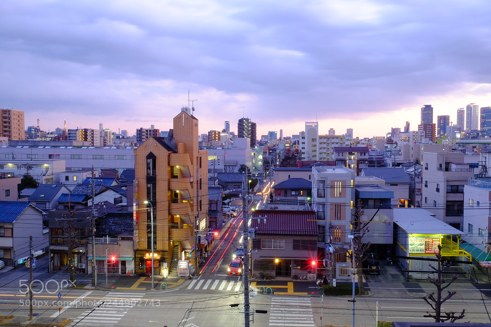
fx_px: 477
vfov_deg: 37.8
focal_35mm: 35
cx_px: 246
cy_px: 164
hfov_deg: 54.4
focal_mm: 23.3
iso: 1000
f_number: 22
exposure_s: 10
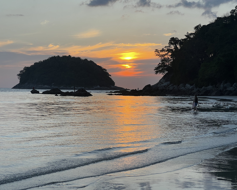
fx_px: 568
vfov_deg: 18.9
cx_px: 127
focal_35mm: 81
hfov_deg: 23.6
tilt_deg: +0.1
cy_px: 94
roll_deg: -0.4
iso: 32
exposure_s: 1/285
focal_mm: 9
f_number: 2.8
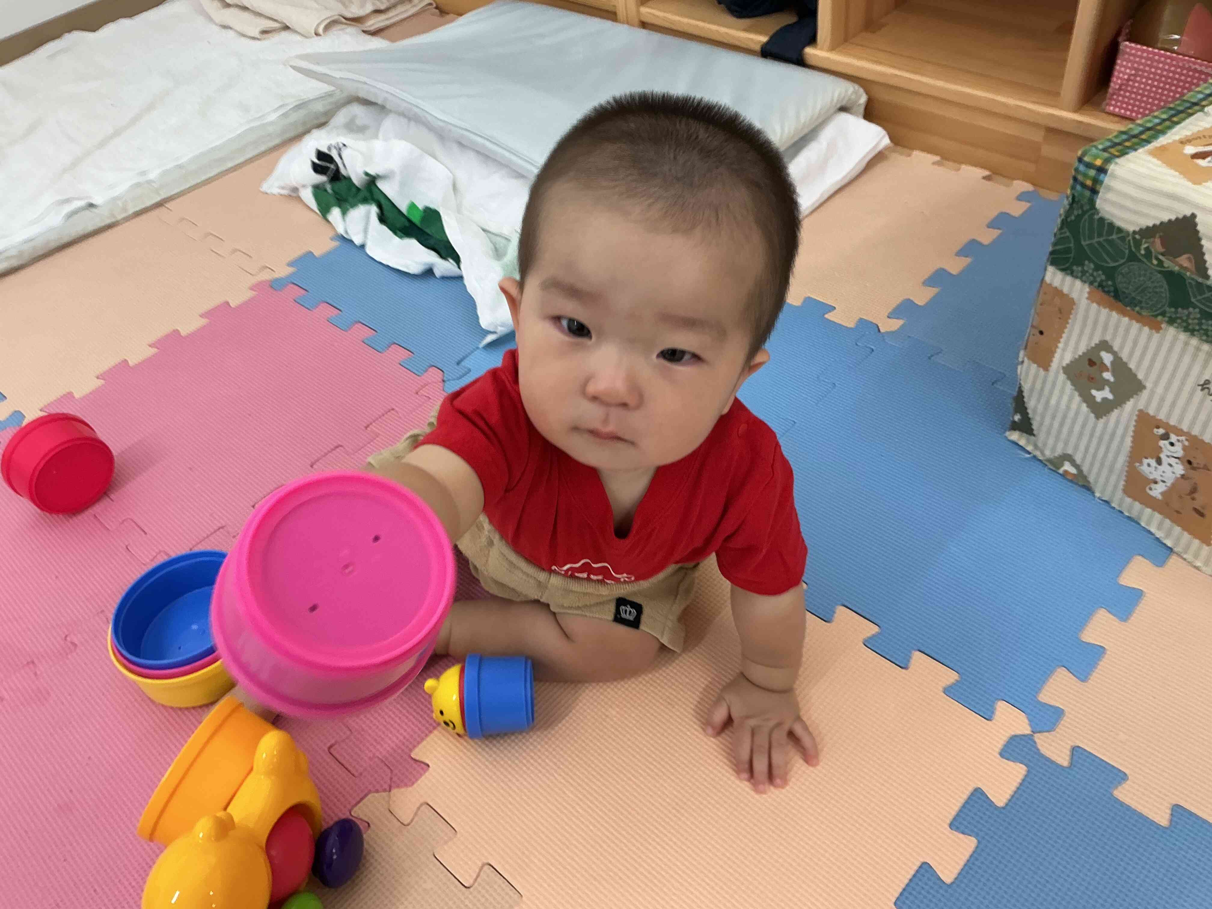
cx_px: 606
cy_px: 454
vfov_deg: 48.2
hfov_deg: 61.7
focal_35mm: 29
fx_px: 1015
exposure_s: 1/60
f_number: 1.8
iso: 40
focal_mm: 3
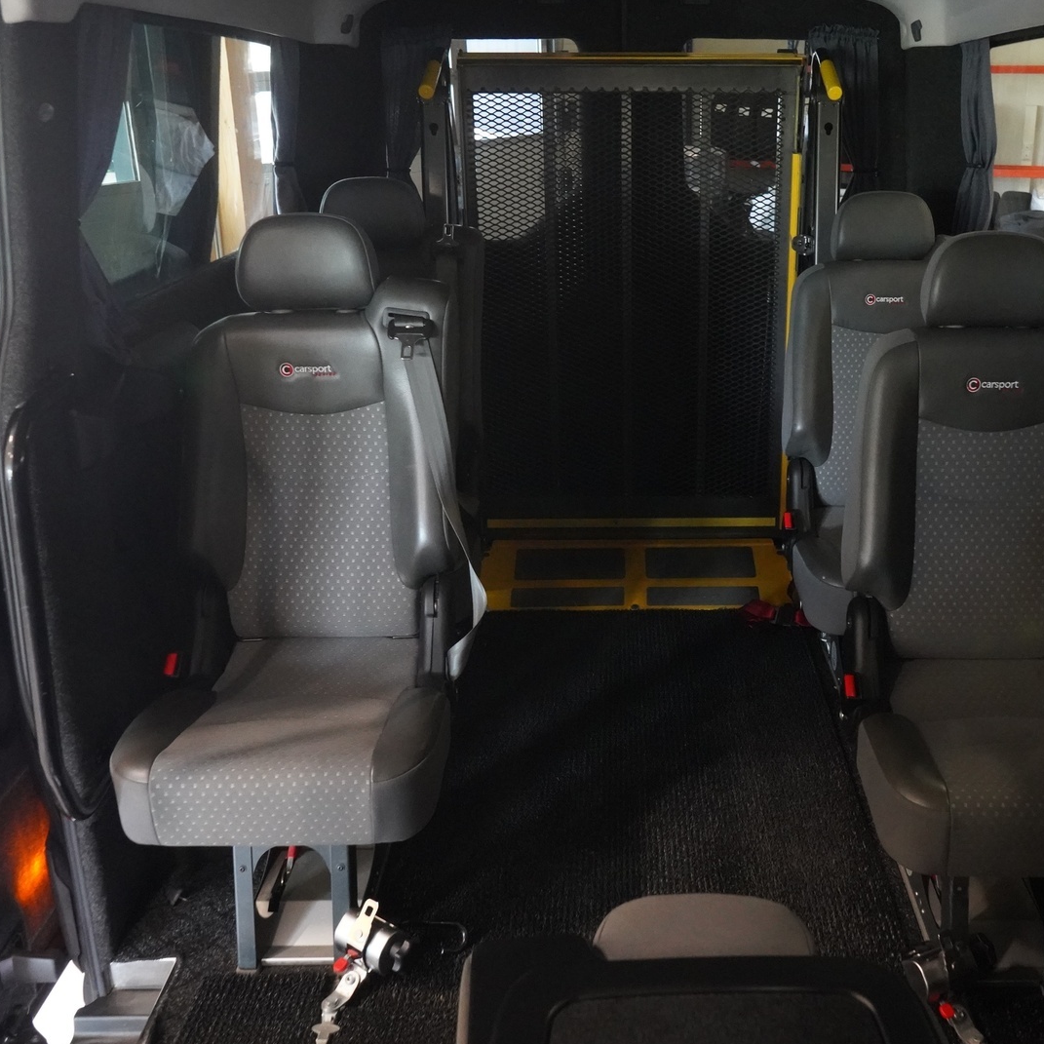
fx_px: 1228
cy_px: 524
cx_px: 653
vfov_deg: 46.0
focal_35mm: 36
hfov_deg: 45.7
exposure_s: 1/50
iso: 12800
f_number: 6.3
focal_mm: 28
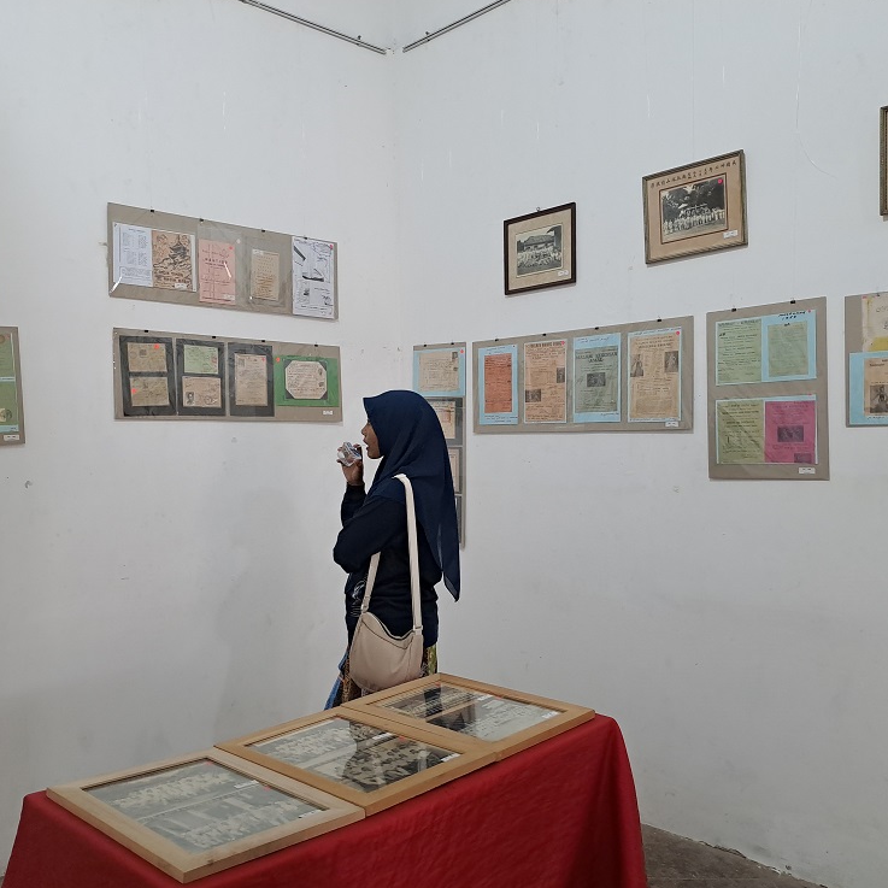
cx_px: 419
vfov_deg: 54.0
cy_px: 446
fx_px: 871
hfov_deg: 54.0
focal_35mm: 30
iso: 200
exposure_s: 1/50
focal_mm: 4.65
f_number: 1.8
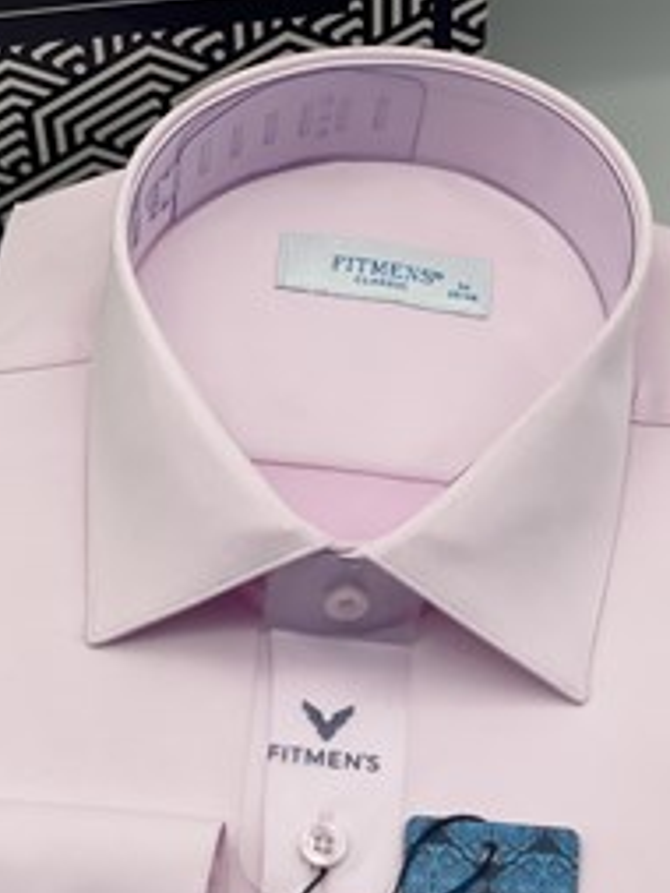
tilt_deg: -51.8
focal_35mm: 85
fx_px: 2192
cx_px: 374
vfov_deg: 22.7
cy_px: 704
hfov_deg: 17.4
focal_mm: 6
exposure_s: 1/331
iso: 32
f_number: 2
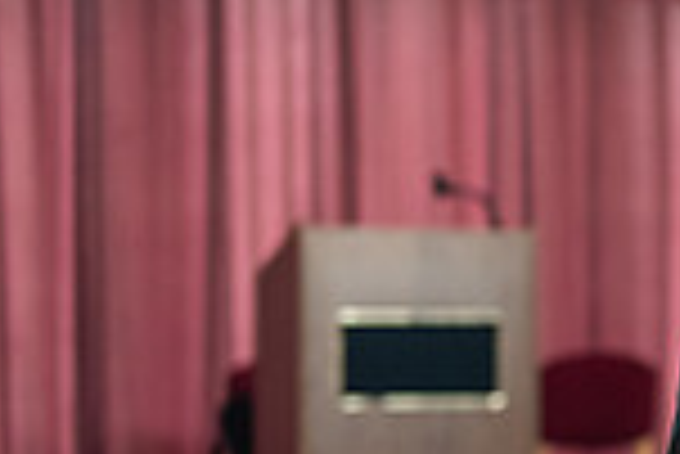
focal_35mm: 184
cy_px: 290
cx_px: 1058
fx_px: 3479
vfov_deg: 7.5
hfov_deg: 10.7
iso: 2000
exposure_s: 1/250
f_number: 3.2
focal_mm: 48
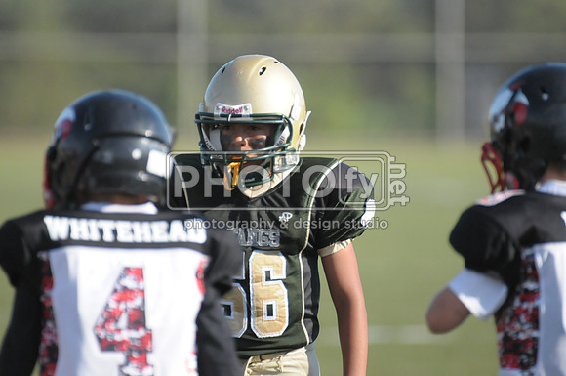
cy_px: 188
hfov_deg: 3.4
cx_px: 283
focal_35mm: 600
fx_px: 9420
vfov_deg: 2.3
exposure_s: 1/5000
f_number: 4
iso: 1600
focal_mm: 400
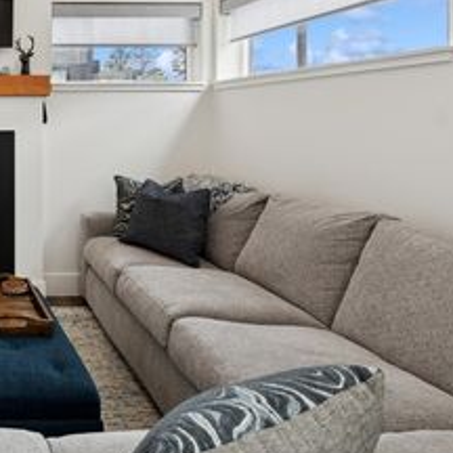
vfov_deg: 51.8
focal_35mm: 30
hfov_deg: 42.7
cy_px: 116
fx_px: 444
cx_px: -42
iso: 100
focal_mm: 10
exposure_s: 1/20
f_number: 6.3
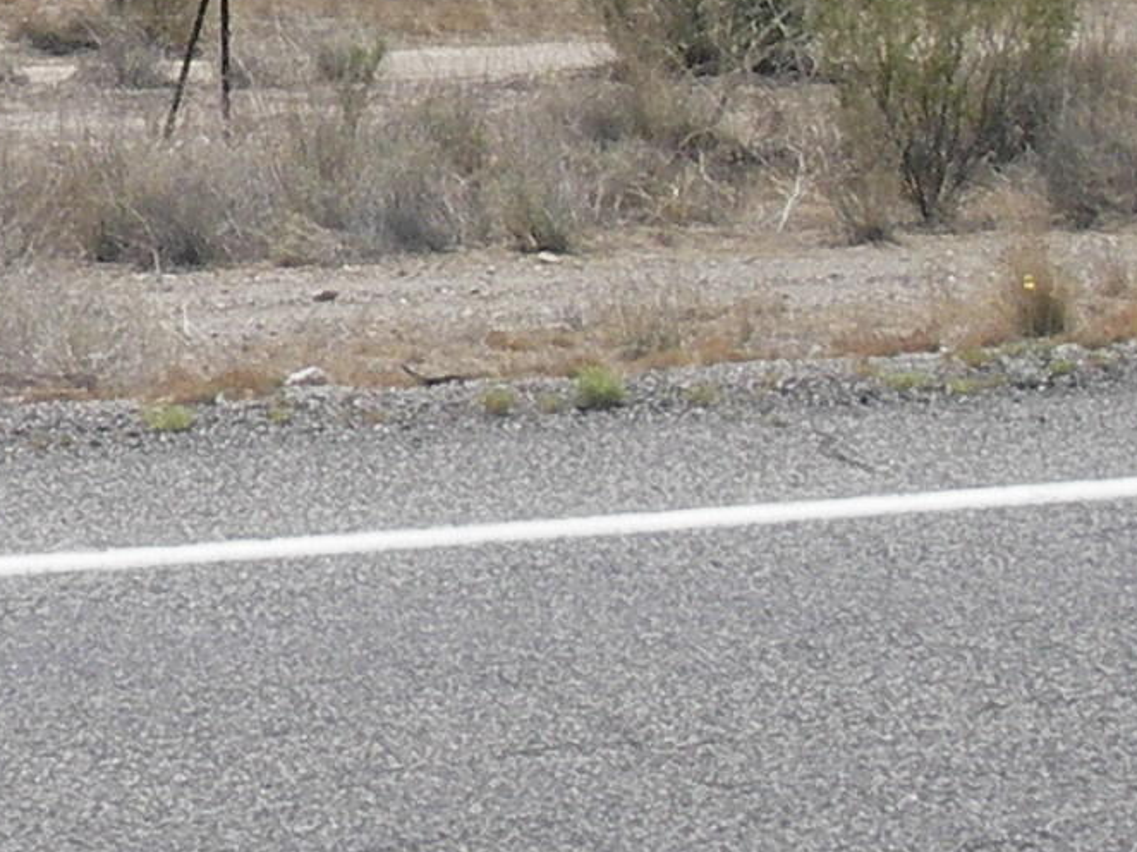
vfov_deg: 10.0
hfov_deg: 13.0
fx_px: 4827
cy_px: -67
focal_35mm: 147
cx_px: -325
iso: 64
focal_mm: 6.3
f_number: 6.6
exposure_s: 1/320
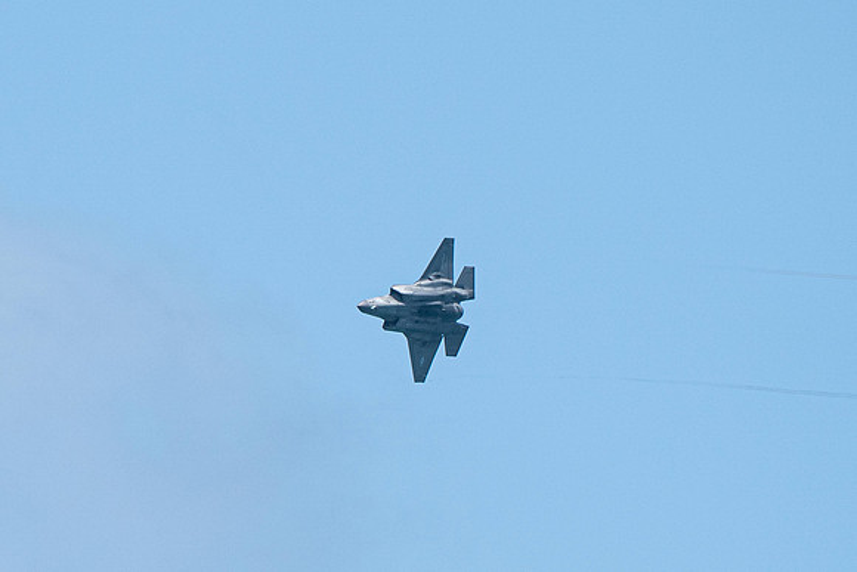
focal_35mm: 996
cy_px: 340
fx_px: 23724
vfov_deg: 1.4
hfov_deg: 2.1
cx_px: 132
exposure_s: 1/1250
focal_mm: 400
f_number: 10
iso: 640
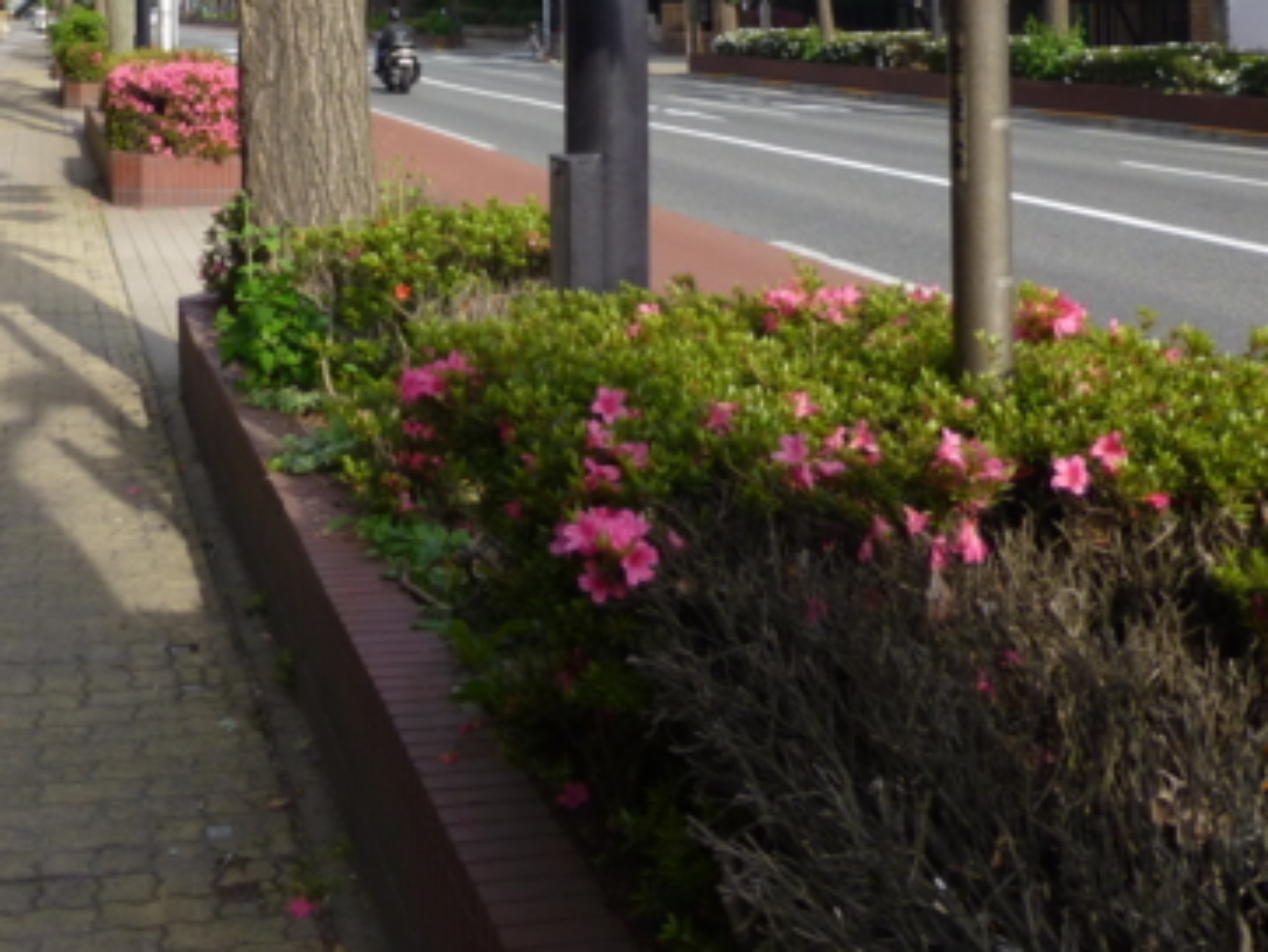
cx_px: 368
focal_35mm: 53
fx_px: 1943
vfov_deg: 25.7
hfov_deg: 35.6
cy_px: -74
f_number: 4
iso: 100
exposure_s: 1/400
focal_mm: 4.3
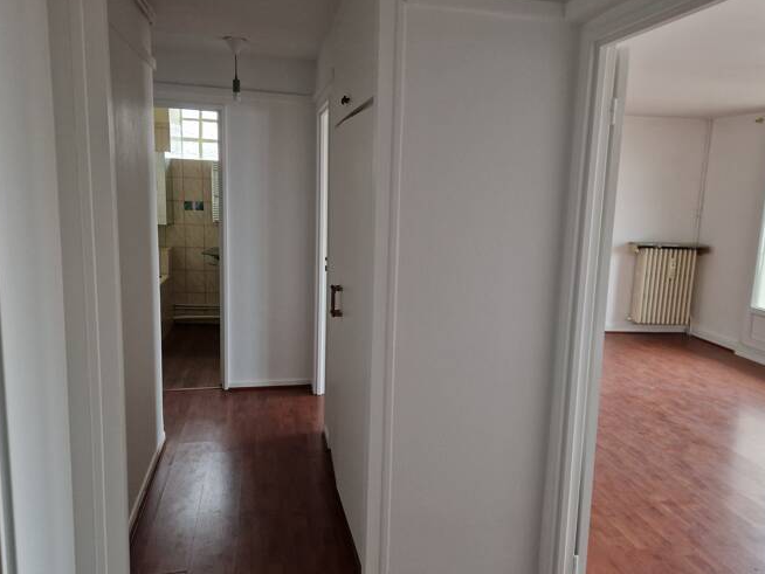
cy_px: 284
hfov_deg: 65.2
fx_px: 597
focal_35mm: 27
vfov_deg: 51.4
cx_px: 419
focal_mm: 5.4
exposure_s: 1/100
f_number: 1.8
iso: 400
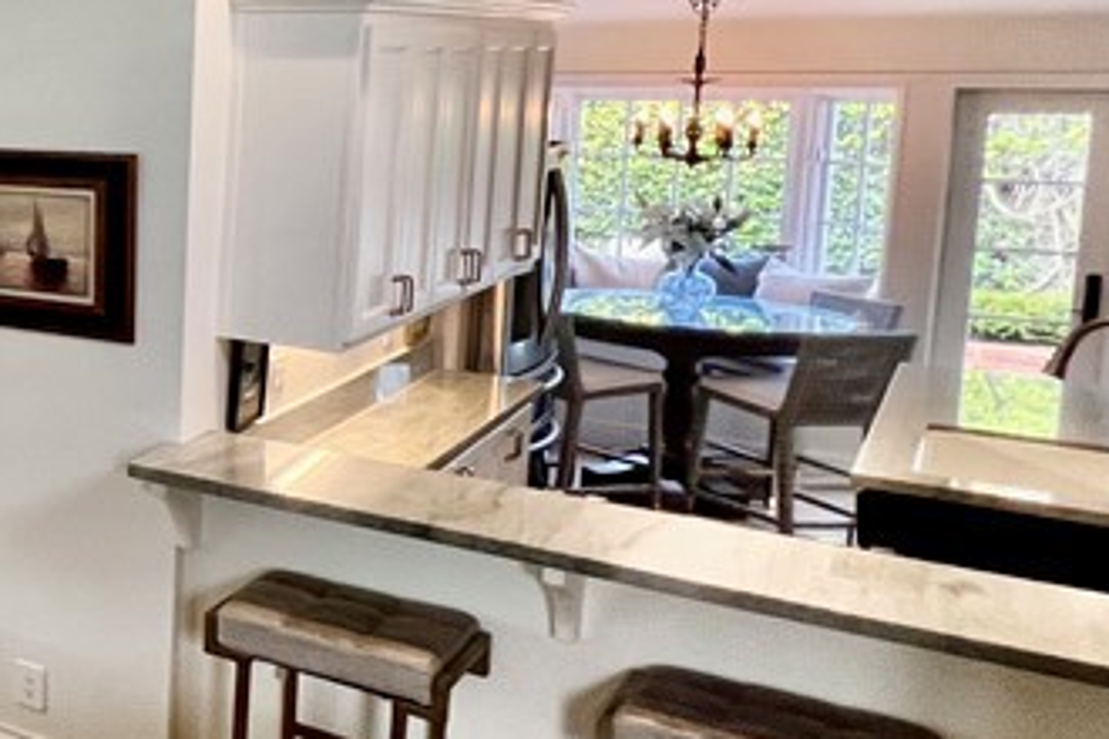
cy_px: 208
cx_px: -487
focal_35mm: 42
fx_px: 1294
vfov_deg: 31.5
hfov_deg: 30.3
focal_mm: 1.57
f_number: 1.8
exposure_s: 1/120
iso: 200
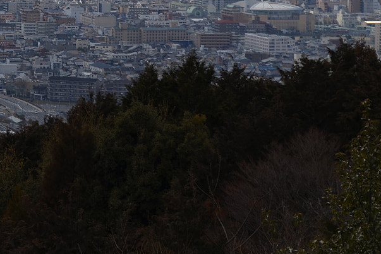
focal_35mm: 218
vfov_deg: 6.2
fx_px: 2310
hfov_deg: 9.3
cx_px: -95
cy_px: -72
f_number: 9
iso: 100
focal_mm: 55
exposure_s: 1/320
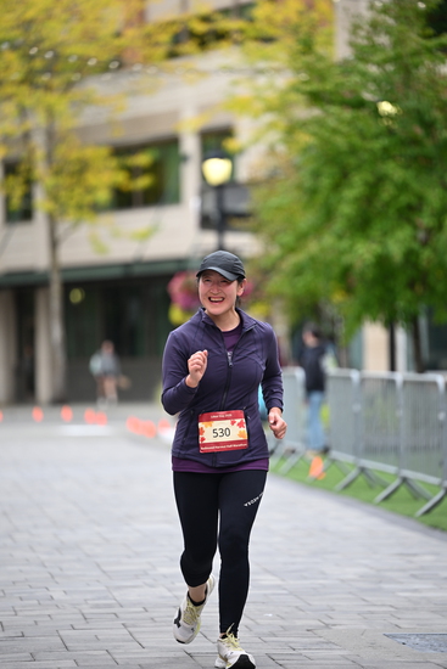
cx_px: 224
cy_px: 334
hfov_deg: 8.1
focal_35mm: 170
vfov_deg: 12.1
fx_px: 3164
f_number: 2.8
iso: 640
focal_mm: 170
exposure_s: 1/1600
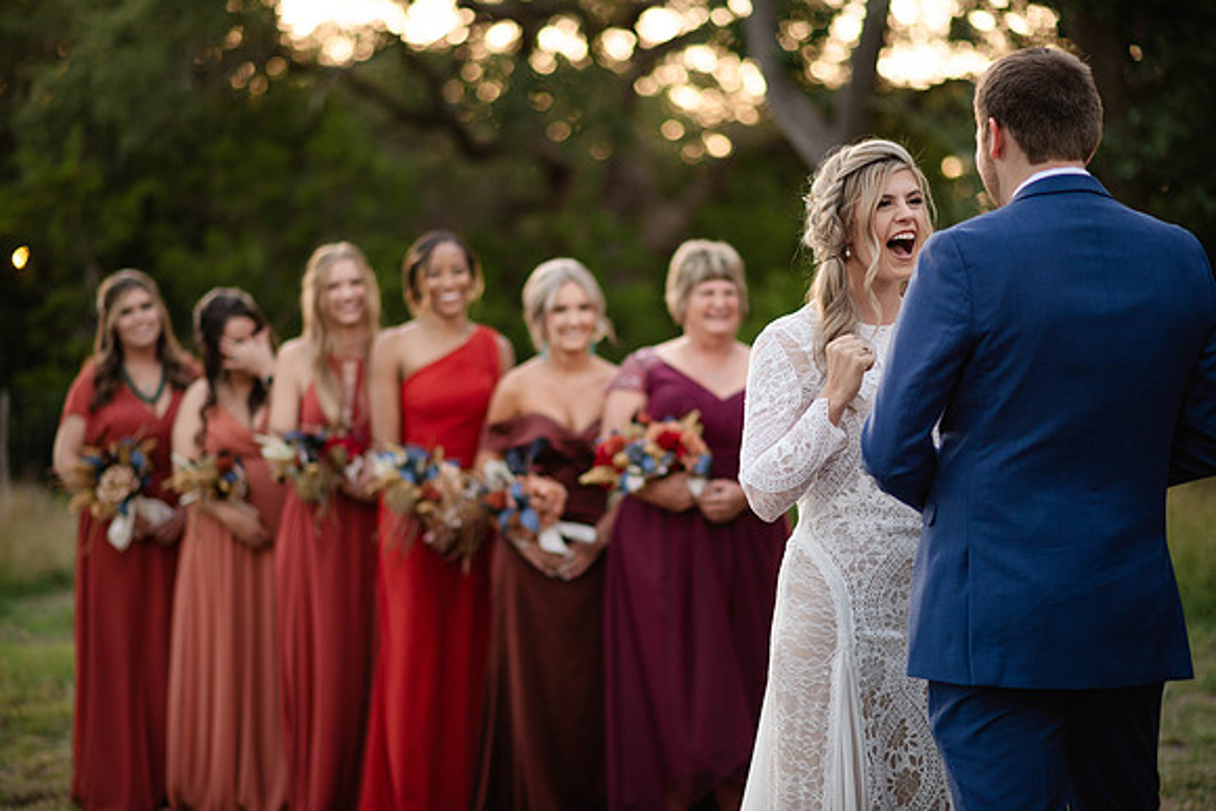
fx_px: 2872
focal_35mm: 85
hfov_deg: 23.9
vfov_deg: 16.1
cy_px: 406
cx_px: 608
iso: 200
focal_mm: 85
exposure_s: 1/400
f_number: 1.8
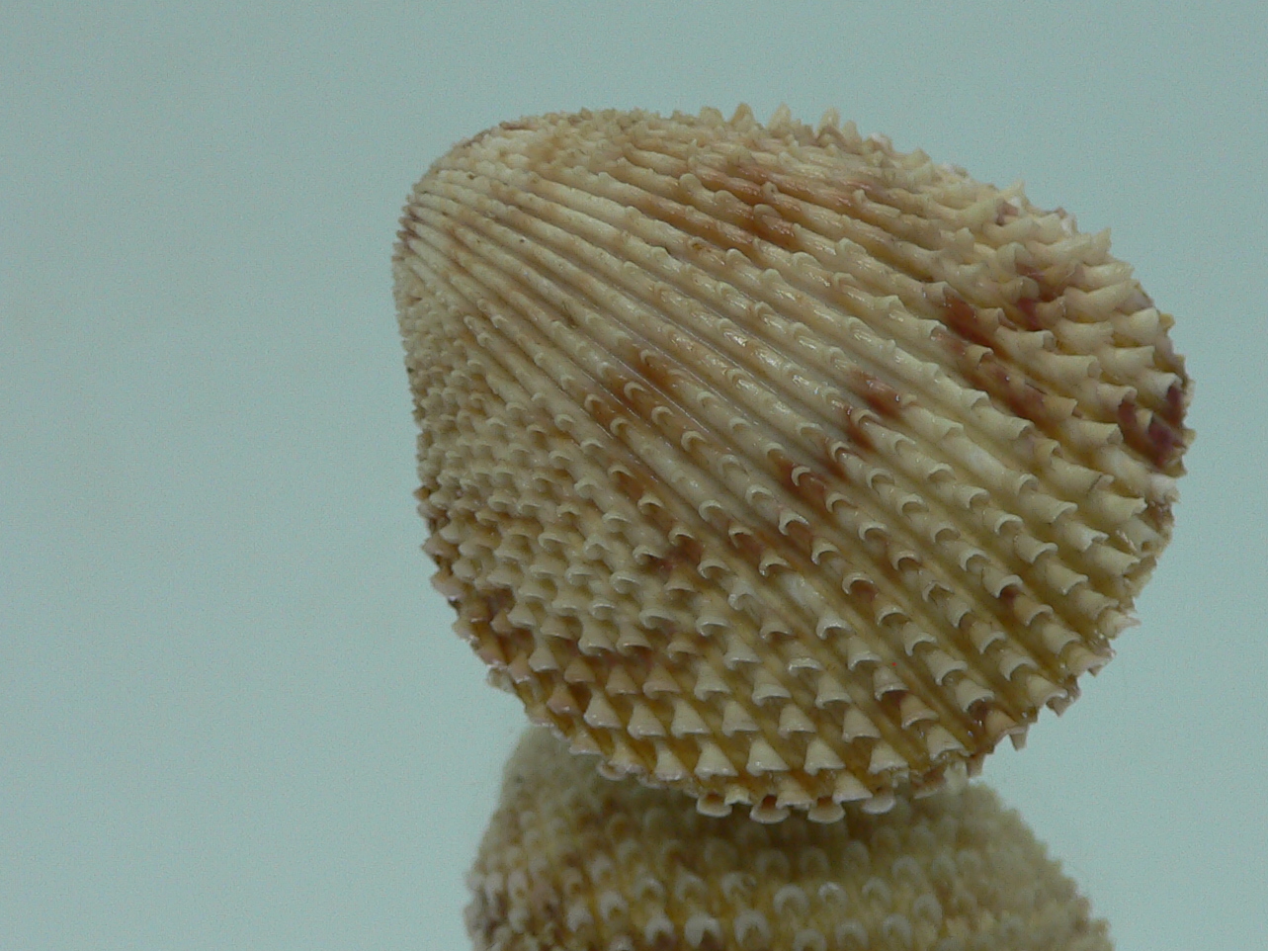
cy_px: 517
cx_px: 783
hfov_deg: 34.8
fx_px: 2014
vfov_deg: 26.5
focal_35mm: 55
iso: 80
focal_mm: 4.6
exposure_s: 1/60
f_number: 2.8
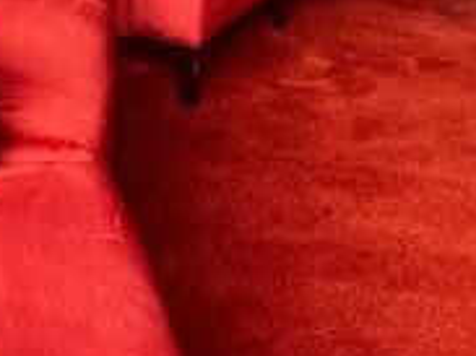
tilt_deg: -13.3
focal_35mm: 83
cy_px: -103
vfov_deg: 16.8
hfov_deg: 22.1
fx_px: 1141
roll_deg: +1.3
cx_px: -72
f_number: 1.6
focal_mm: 5.1
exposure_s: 1/60
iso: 500
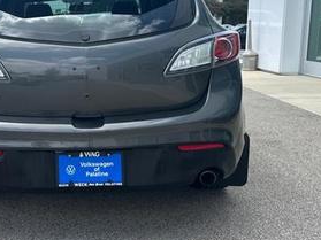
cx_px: 72
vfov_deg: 30.8
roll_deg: +1.1
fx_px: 436
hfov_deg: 39.1
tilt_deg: -9.8
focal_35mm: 47
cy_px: 106
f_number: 1.5
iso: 50
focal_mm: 5.7
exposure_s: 1/2841
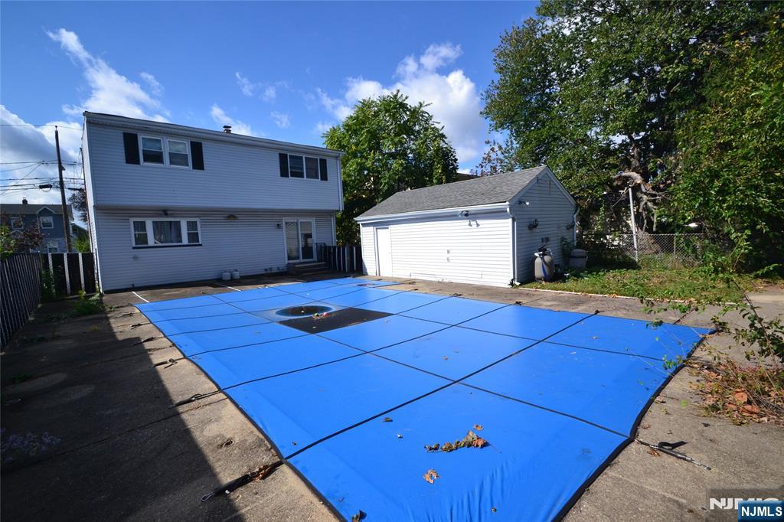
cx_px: 392
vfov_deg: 77.3
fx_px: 327
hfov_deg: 100.4
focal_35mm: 15
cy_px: 261
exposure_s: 1/320
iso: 400
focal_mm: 10
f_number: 10
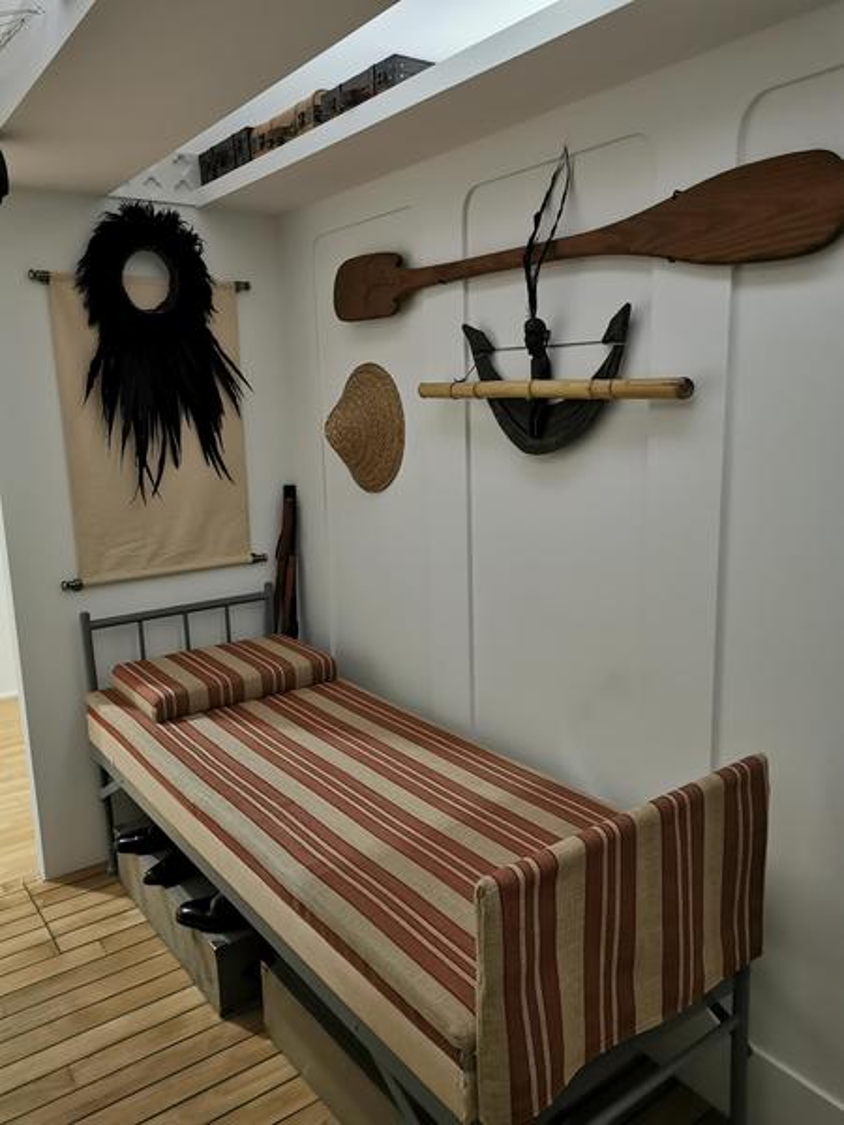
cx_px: 422
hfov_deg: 51.4
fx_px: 878
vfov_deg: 65.3
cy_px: 562
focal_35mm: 27
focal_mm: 5.58
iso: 640
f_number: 1.8
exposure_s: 1/50
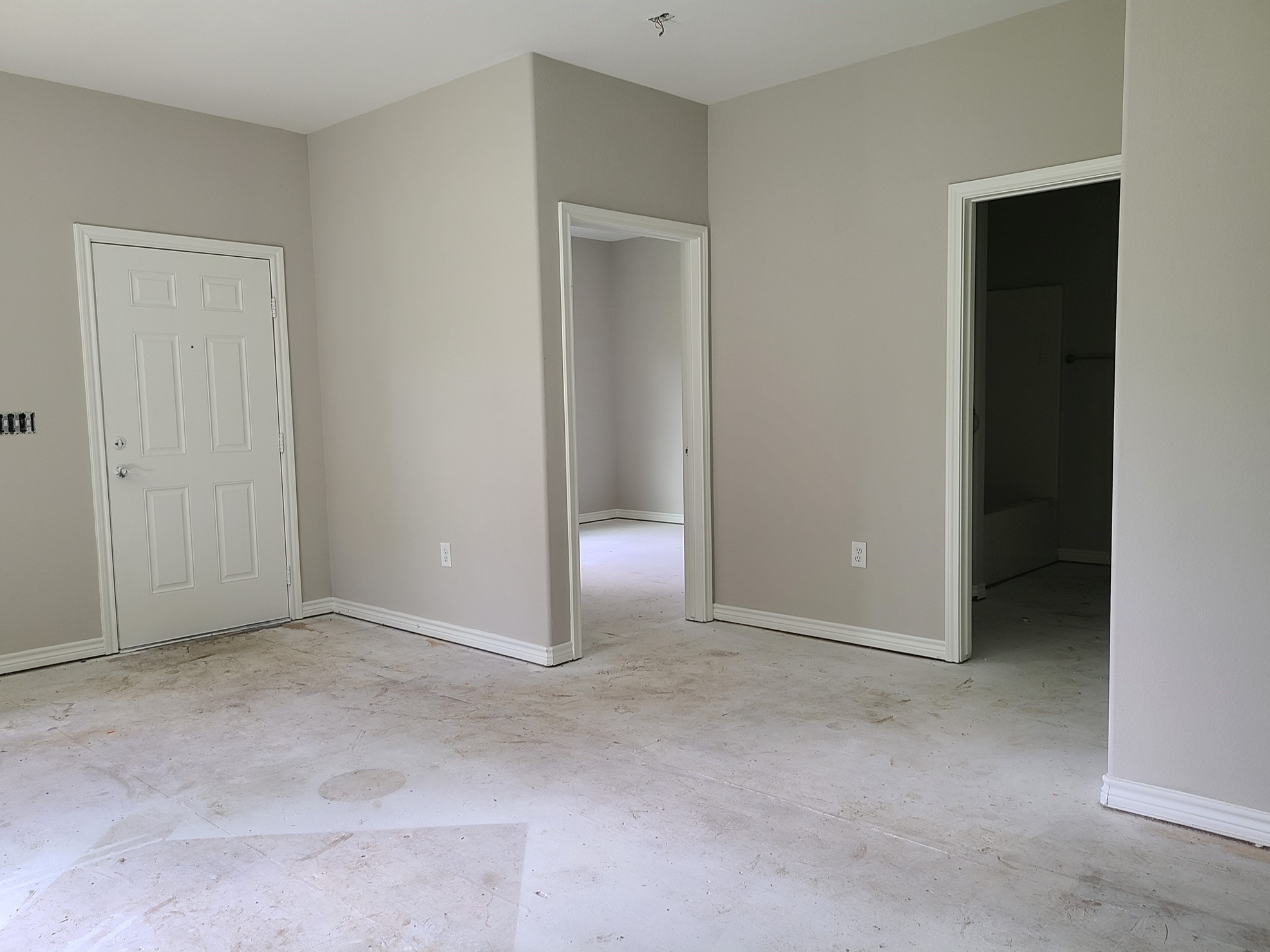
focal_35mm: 27
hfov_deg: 65.3
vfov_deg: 51.3
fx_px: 991
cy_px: 459
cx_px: 643
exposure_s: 1/60
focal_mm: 5.4
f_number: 1.8
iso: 50
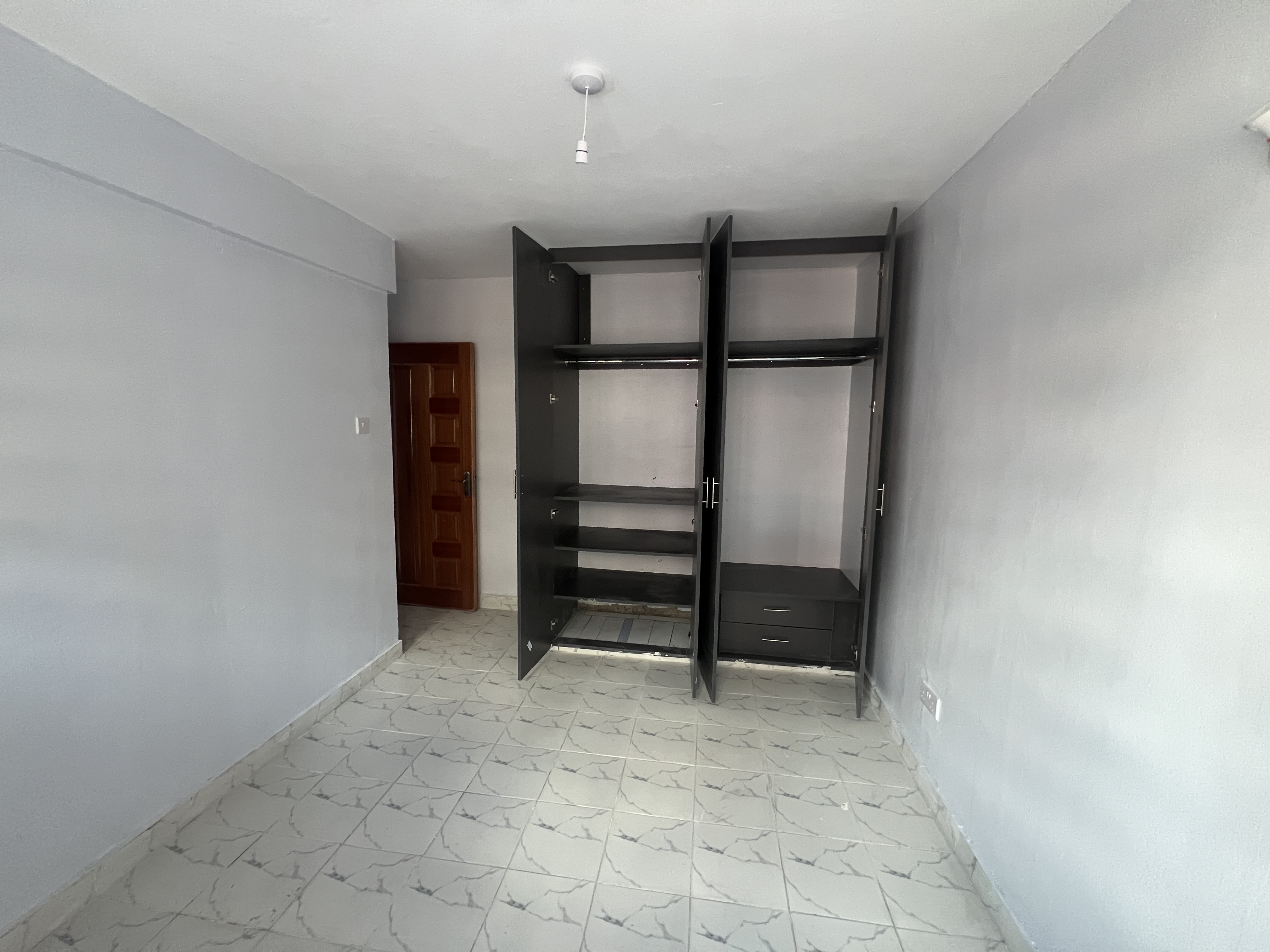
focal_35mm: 13
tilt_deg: -6.9
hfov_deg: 106.2
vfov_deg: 89.9
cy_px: 476
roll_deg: -1.2
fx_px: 477
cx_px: 635
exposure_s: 1/60
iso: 320
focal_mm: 1.57
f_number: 1.8
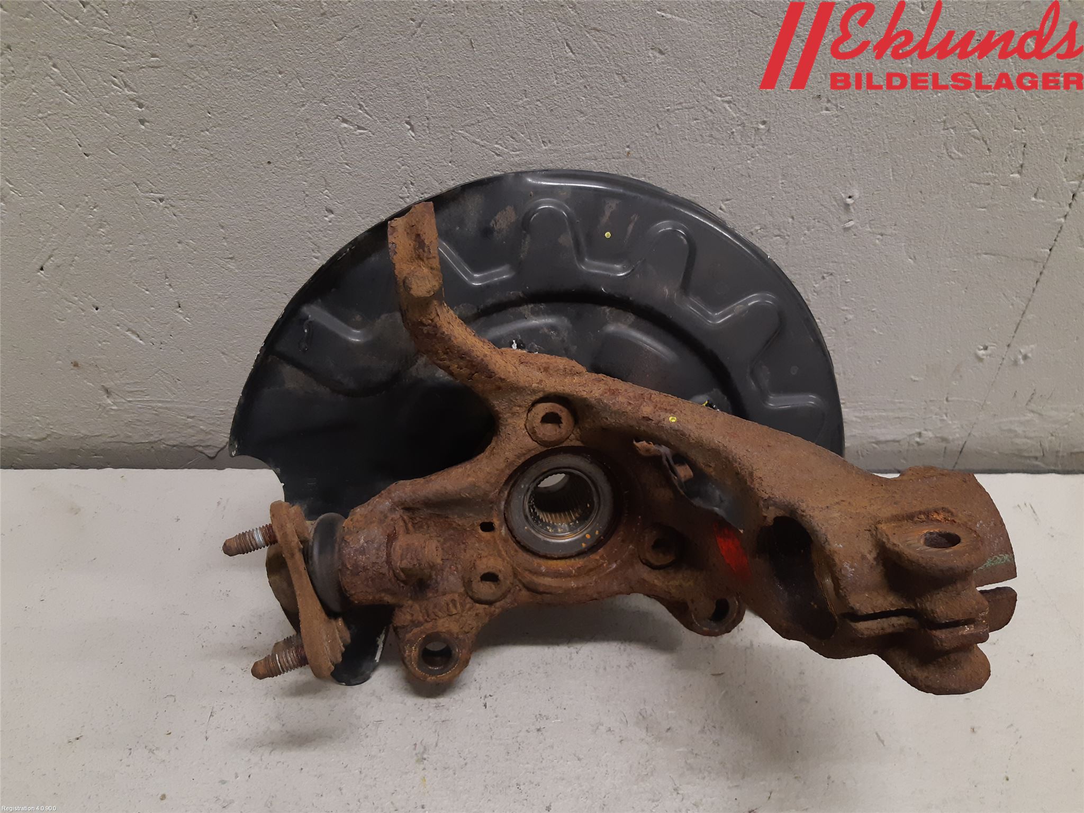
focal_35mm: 26
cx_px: 542
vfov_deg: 53.1
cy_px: 406
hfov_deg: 67.3
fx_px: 814
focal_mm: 3.93
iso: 160
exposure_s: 1/50
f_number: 1.7
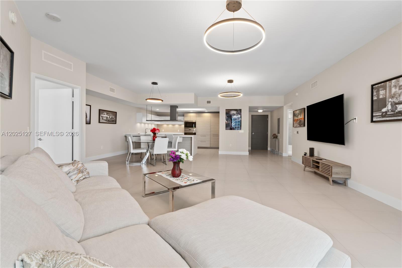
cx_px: 201
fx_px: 176
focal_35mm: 16
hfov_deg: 97.6
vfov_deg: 74.6
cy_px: 134
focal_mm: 10.5
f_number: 9
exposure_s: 1.6
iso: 100
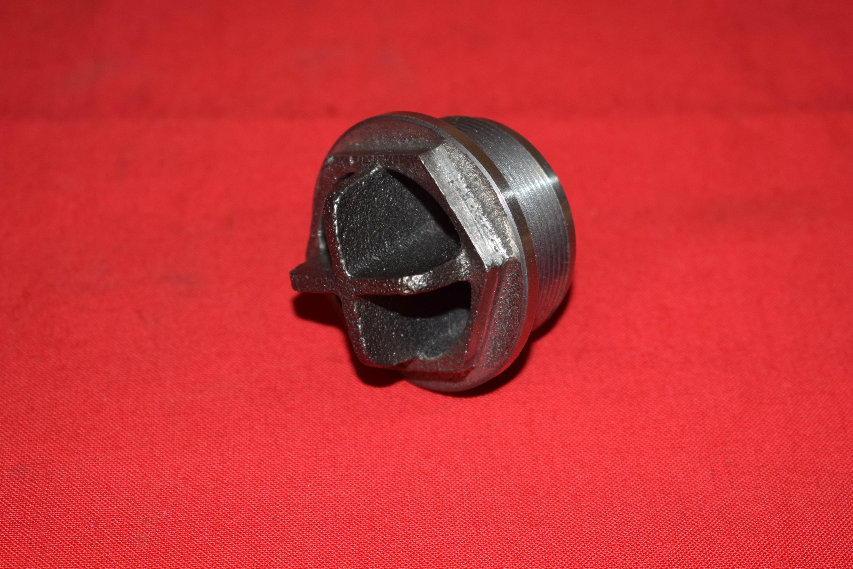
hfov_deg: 24.6
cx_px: 426
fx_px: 1955
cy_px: 284
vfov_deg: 16.6
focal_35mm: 82
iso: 640
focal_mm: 55
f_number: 5.6
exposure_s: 1/160
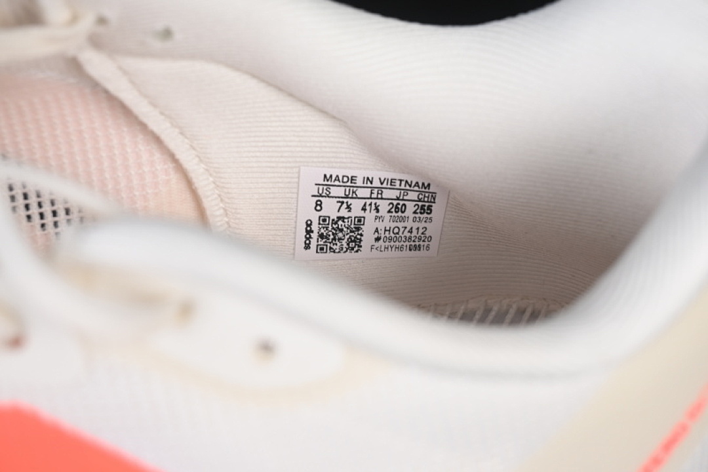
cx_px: 354
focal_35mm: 75
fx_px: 1475
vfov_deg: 18.2
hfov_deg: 27.0
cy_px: 236
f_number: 7.1
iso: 160
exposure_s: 1/80
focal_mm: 50
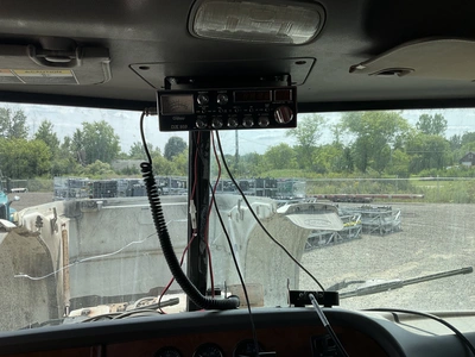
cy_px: 178
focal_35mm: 29
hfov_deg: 61.7
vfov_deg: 48.2
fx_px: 398
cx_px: 238
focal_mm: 3
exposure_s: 1/883
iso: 25
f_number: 1.8
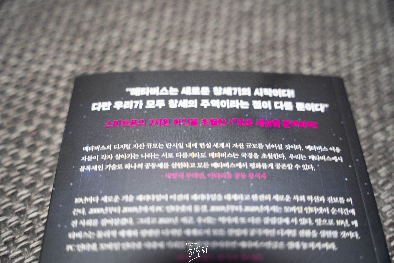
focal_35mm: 43
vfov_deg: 31.1
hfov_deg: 45.2
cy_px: 132
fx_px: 473
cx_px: 197
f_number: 2.8
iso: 250
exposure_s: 1/50
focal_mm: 43.2
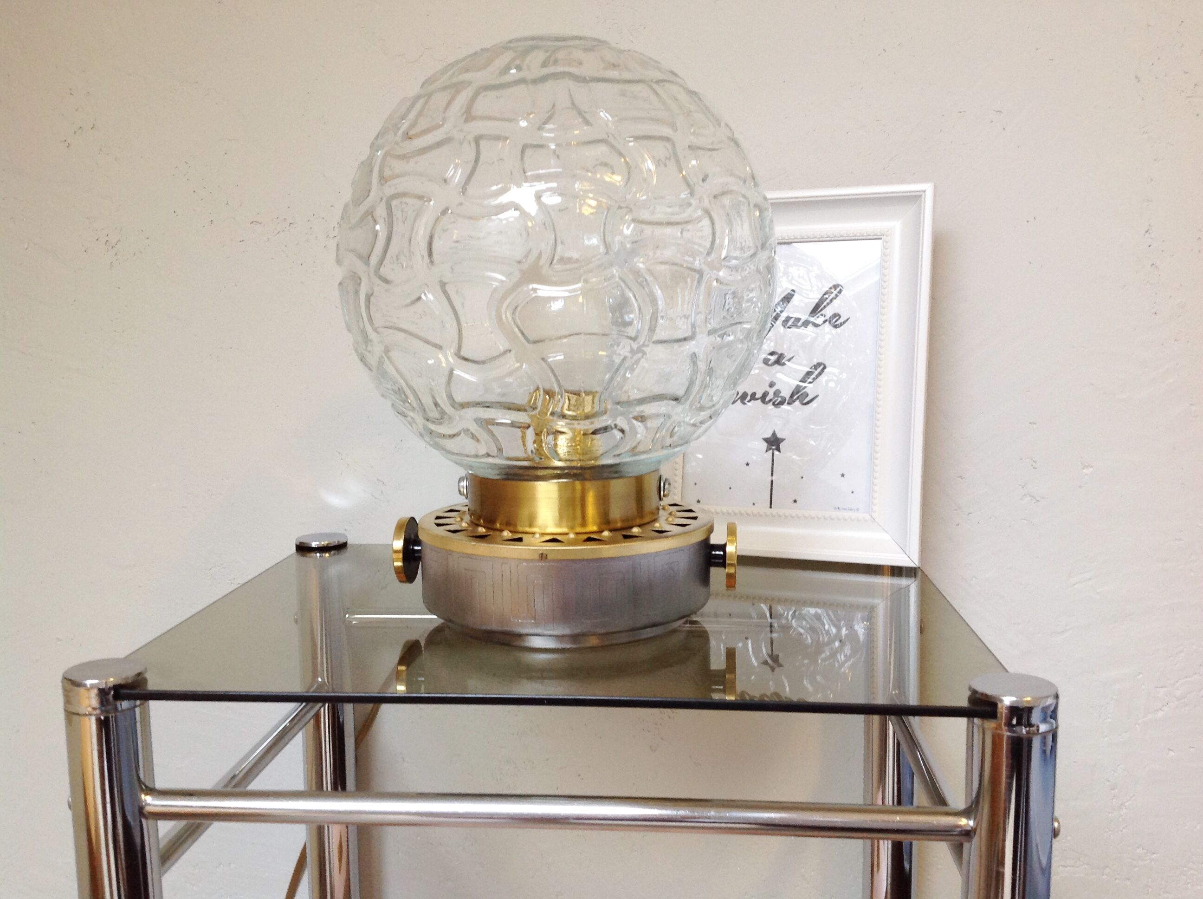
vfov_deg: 40.6
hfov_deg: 52.7
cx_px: 602
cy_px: 450
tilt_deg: -8.7
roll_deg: +0.8
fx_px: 1215
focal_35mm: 35
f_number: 2.4
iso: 100
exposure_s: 1/15
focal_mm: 4.28
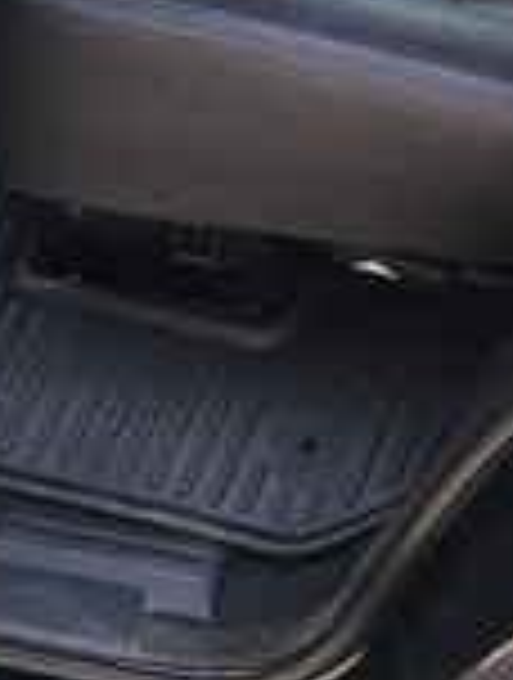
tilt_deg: -26.1
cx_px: 486
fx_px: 1869
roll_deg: -0.9
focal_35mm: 95
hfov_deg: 15.4
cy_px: -392
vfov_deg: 18.0
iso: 25
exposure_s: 1/102
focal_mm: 4.15
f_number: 2.2
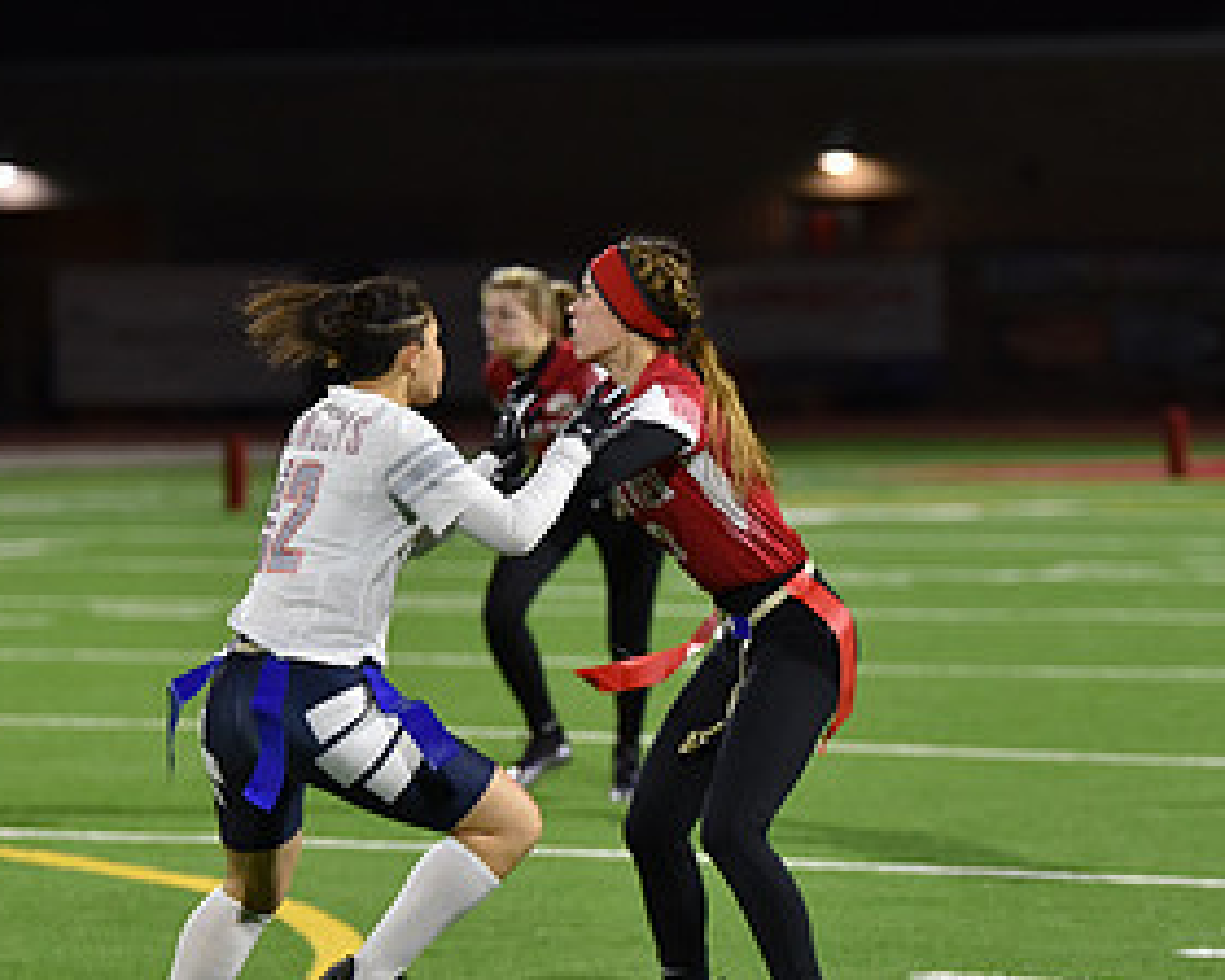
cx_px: 643
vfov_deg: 5.0
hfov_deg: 6.2
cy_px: 510
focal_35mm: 311
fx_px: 11275
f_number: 2.8
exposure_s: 1/500
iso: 2500
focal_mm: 160
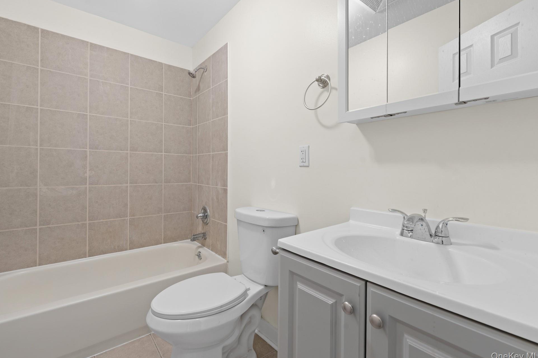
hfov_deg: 100.4
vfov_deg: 77.3
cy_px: 171
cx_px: 260
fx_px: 224
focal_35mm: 15
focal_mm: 14
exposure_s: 1/1.67
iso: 250
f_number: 8
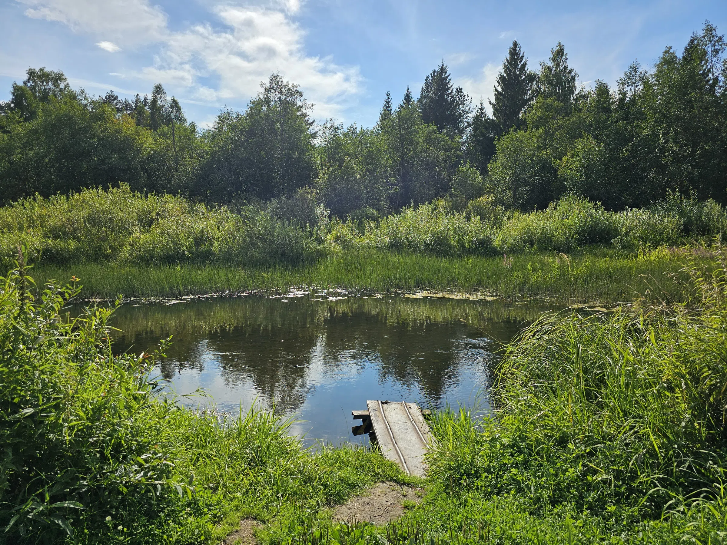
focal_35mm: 23
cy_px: 272
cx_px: 364
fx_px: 483
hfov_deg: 73.9
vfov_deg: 58.9
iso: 10
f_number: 1.7
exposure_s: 1/1228
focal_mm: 6.3
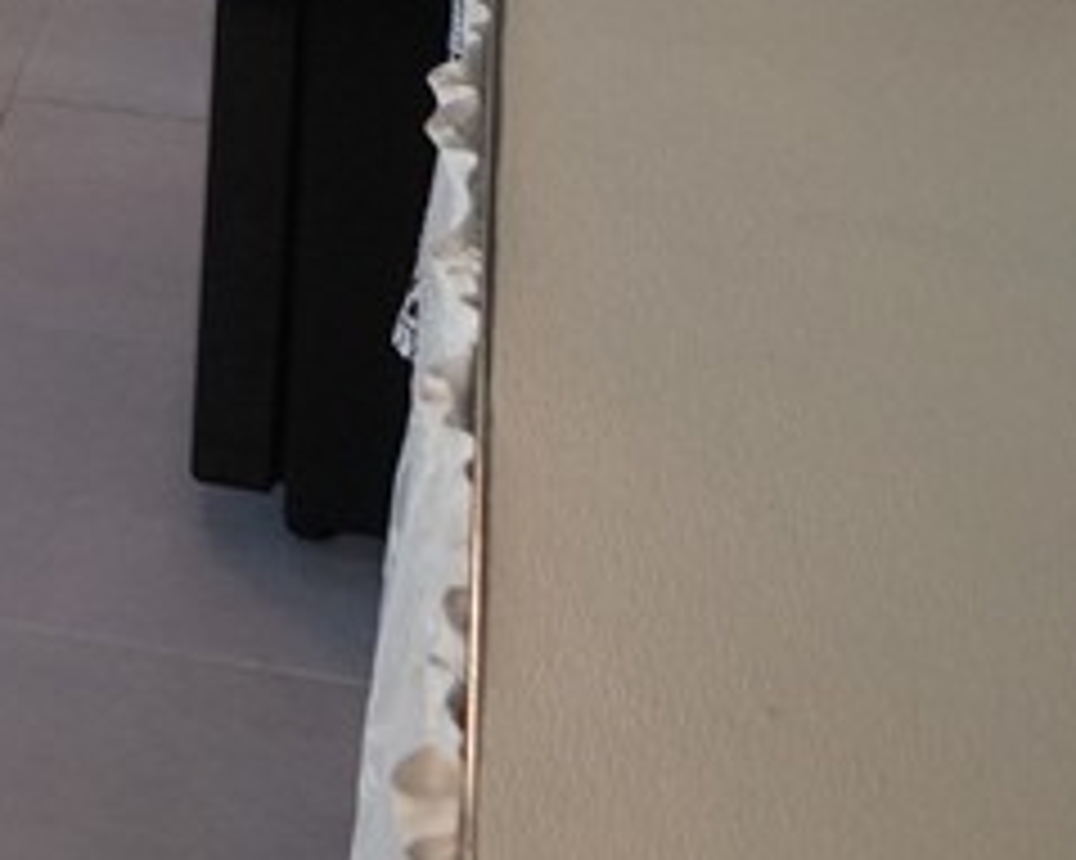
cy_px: -563
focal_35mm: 115
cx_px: -671
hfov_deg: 15.1
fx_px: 3661
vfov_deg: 12.5
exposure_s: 1/60
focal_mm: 18
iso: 2000
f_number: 6.3
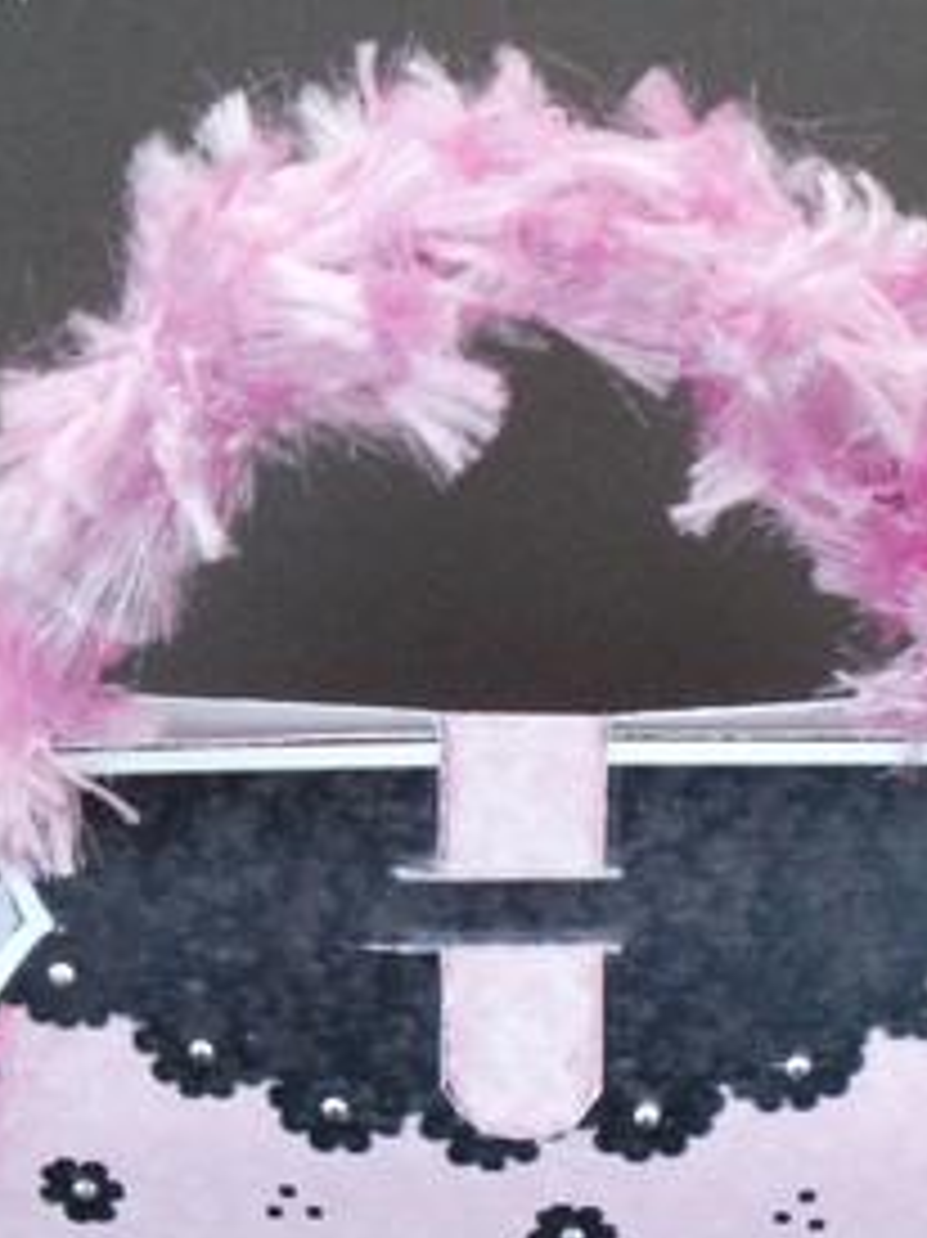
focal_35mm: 59
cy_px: 792
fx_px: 2108
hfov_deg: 24.8
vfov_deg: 32.5
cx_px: 504
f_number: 3.5
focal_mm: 6.3
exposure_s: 1/25
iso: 125
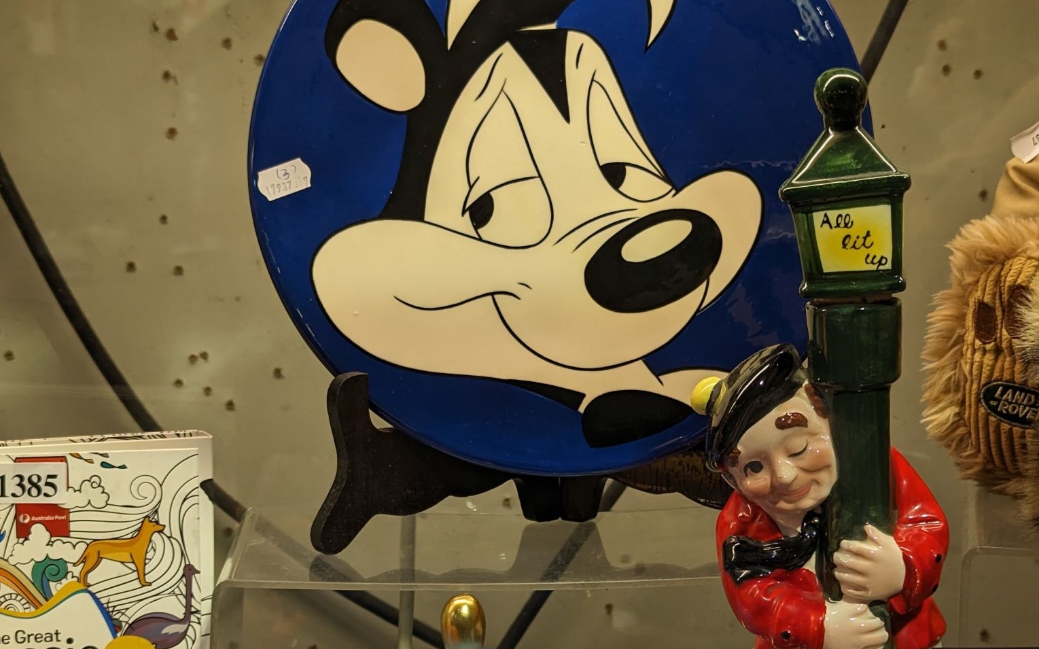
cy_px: 419
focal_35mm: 68
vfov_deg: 19.1
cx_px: 518
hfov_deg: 30.2
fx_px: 1925
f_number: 1.85
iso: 63
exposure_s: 1/99.9
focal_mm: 6.81
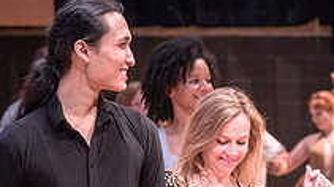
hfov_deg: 12.5
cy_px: 270
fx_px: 1530
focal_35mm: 173
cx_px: 190
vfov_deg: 6.9
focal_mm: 55
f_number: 2.8
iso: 1600
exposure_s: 1/125
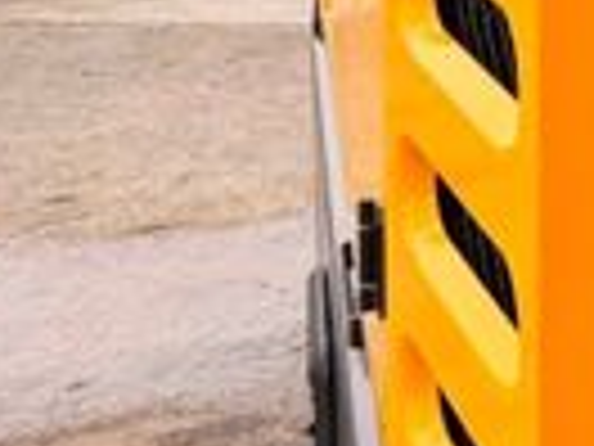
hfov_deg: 14.2
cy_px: -221
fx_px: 1870
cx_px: 1287
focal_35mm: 109
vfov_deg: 12.9
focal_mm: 6.76
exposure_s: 1/1522
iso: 100
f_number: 1.78
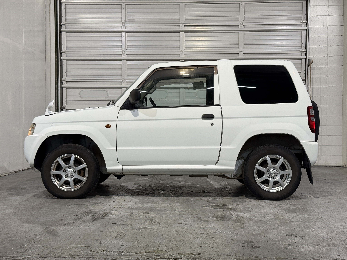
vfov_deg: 30.3
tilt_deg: -0.5
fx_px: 481
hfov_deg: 39.7
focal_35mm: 48
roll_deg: -0.6
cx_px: 174
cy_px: 130
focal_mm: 6.76
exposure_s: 1/60
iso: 50
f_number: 1.78
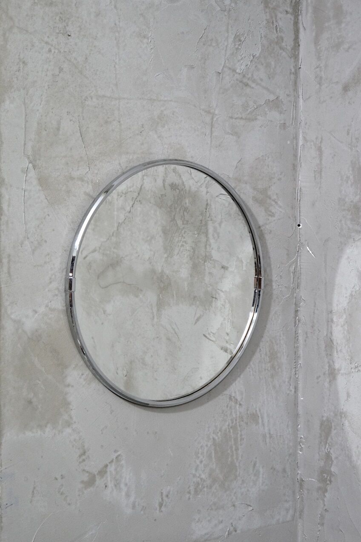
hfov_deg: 21.2
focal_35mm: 64
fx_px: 963
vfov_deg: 31.4
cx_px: 180
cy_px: 271
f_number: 4
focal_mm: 42.9
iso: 4000
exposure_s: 1/60
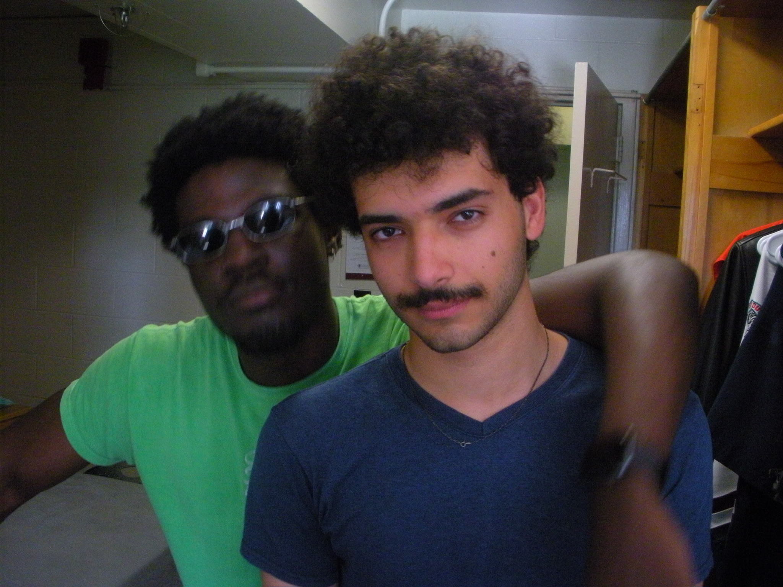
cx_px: 392
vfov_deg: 39.7
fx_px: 814
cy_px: 294
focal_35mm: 36
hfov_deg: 51.4
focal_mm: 6.3
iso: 400
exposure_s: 1/35.2
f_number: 3.5
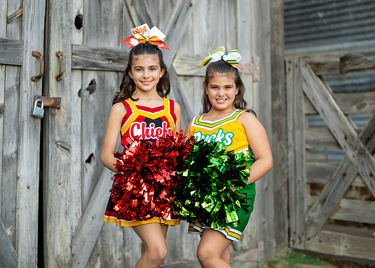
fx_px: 732
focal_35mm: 69
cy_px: 122
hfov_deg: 28.7
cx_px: 171
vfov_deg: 20.7
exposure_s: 1/1600
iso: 125
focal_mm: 50
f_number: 1.2
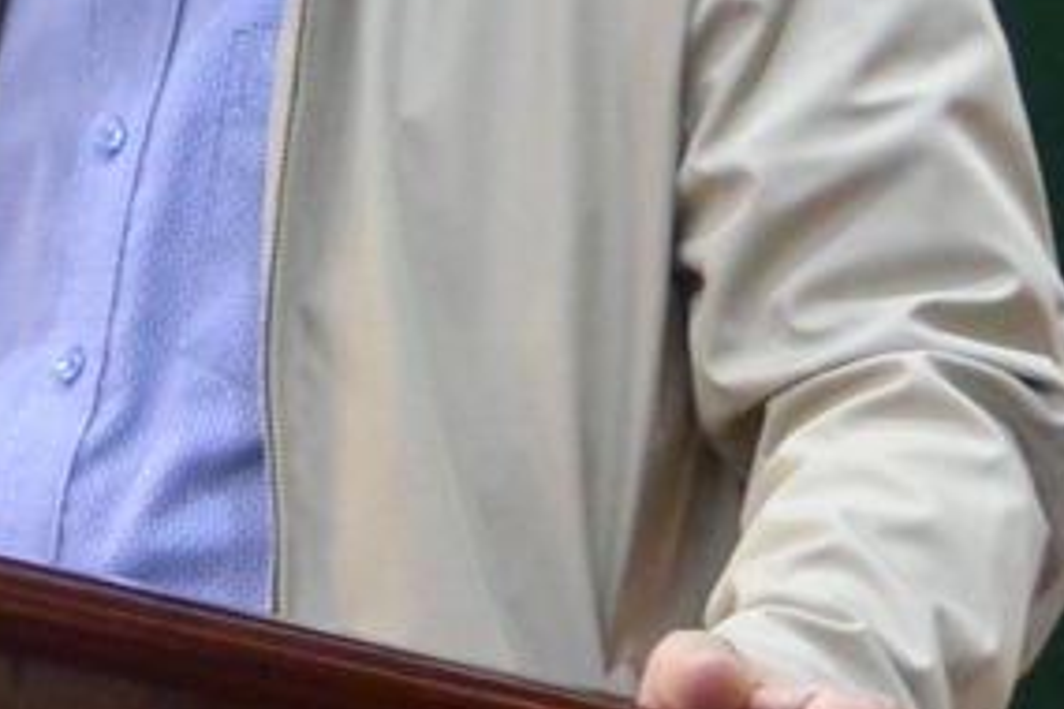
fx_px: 4463
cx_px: -399
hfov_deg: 13.0
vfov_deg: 8.9
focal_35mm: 151
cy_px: -315
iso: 2000
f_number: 4.2
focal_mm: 15.7
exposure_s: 1/30
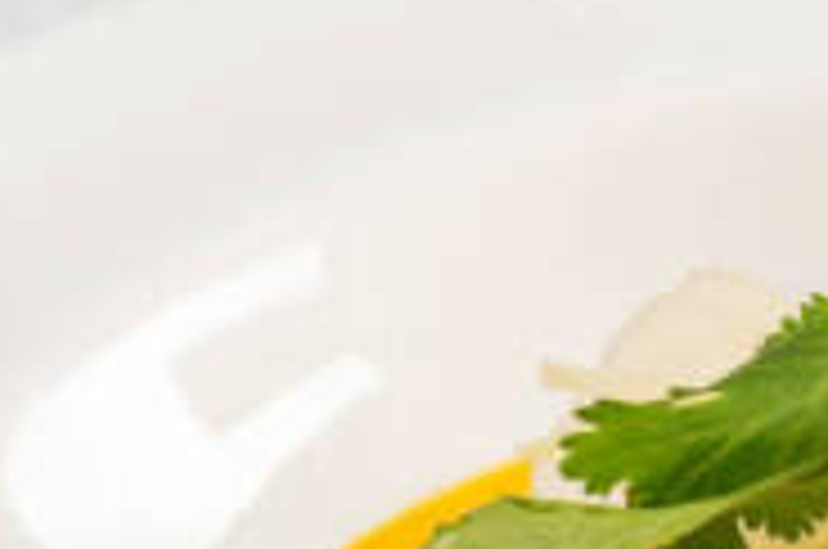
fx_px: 6406
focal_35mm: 279
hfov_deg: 7.3
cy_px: 821
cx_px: 981
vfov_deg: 4.9
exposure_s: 1/125
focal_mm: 50
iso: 100
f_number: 4
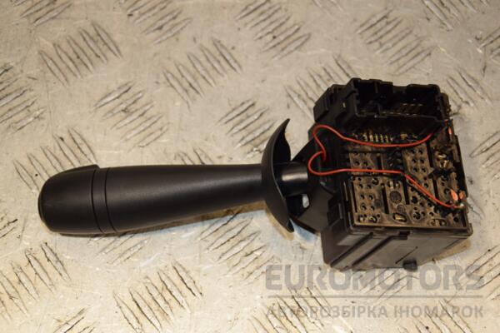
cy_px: 166
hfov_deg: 26.0
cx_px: 250
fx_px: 1083
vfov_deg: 17.5
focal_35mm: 78
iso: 800
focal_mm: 52
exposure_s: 1/200
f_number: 6.3
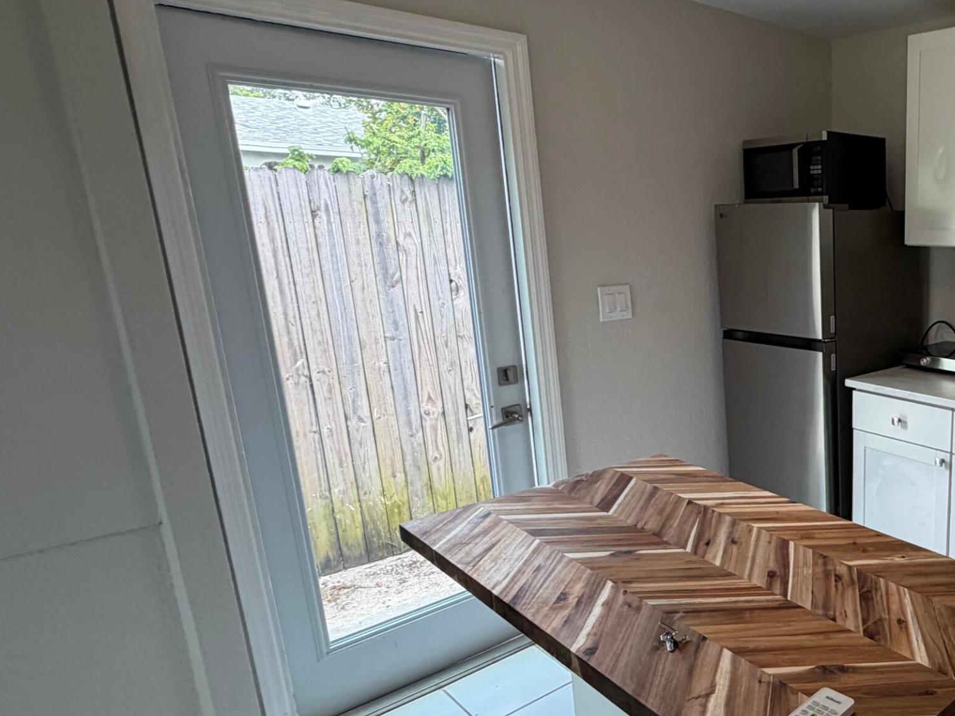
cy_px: 389
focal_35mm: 27
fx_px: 745
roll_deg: -0.2
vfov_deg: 51.3
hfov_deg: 55.1
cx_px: 888
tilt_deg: -11.9
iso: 100
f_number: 2.2
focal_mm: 2.22
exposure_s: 1/120
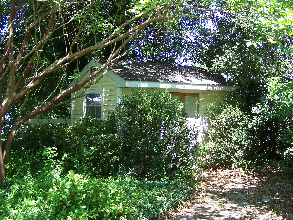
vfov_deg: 33.6
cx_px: 145
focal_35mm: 43
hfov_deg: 43.9
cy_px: 106
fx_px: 364
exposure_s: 1/100
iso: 64
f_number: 2.8
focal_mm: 6.3
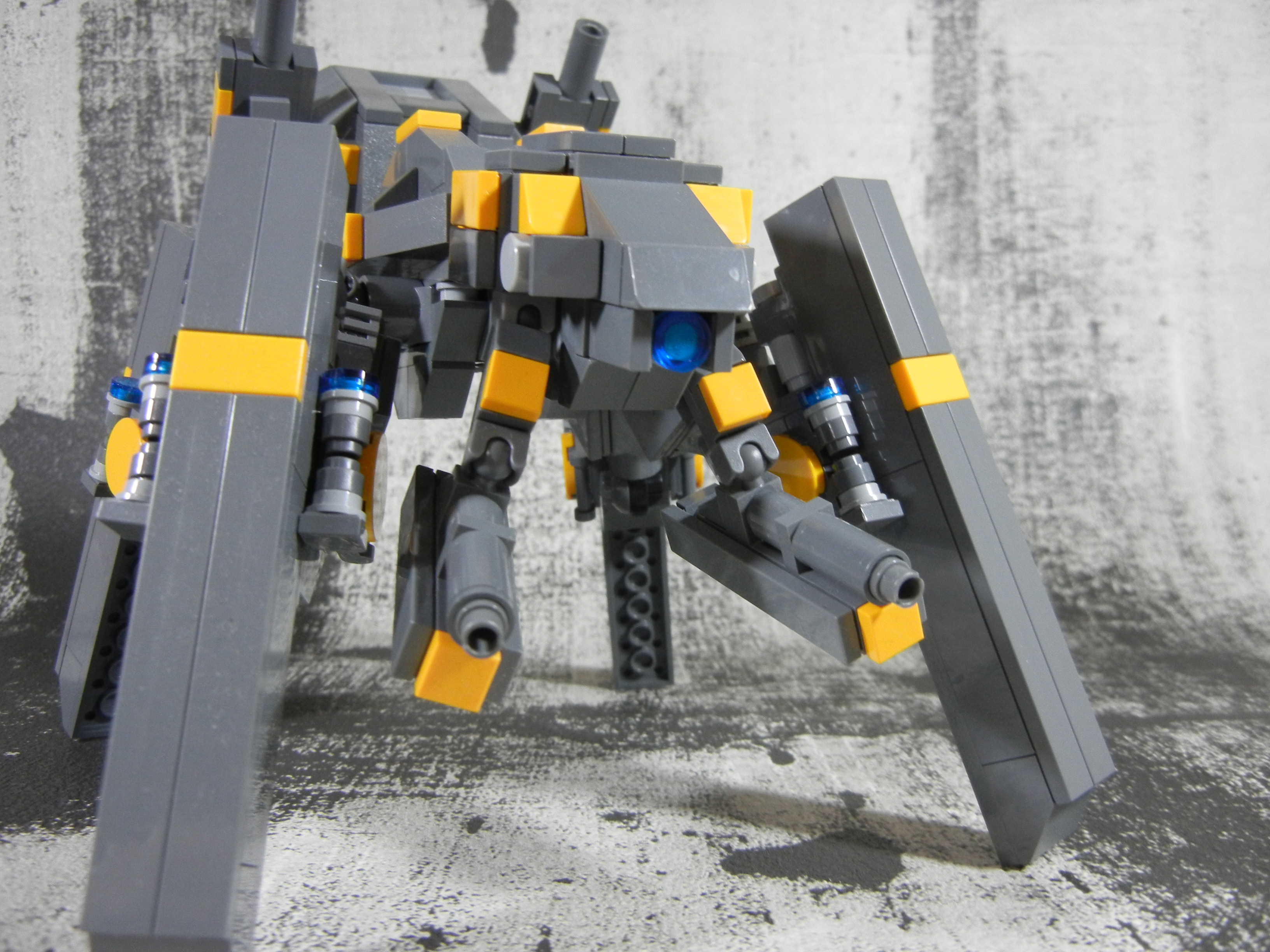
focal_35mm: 34
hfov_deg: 54.0
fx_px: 1247
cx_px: 635
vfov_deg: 41.8
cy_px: 476
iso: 400
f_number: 3.6
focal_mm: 6.2
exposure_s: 1/30.6
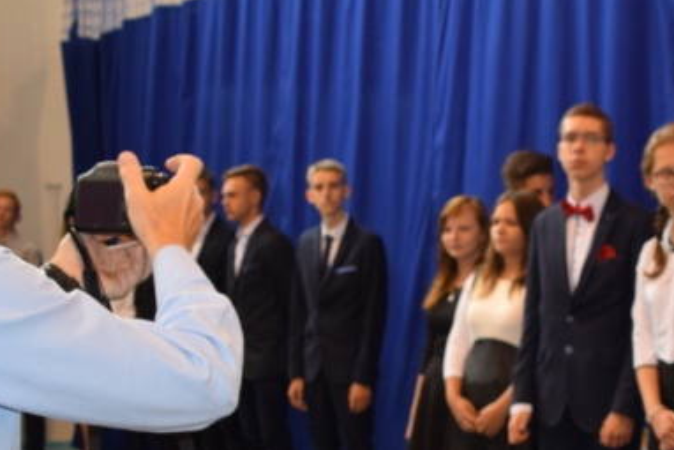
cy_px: 400
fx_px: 1580
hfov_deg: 24.0
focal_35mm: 84
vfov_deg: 16.0
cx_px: 432
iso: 800
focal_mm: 21
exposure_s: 1/100
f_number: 5
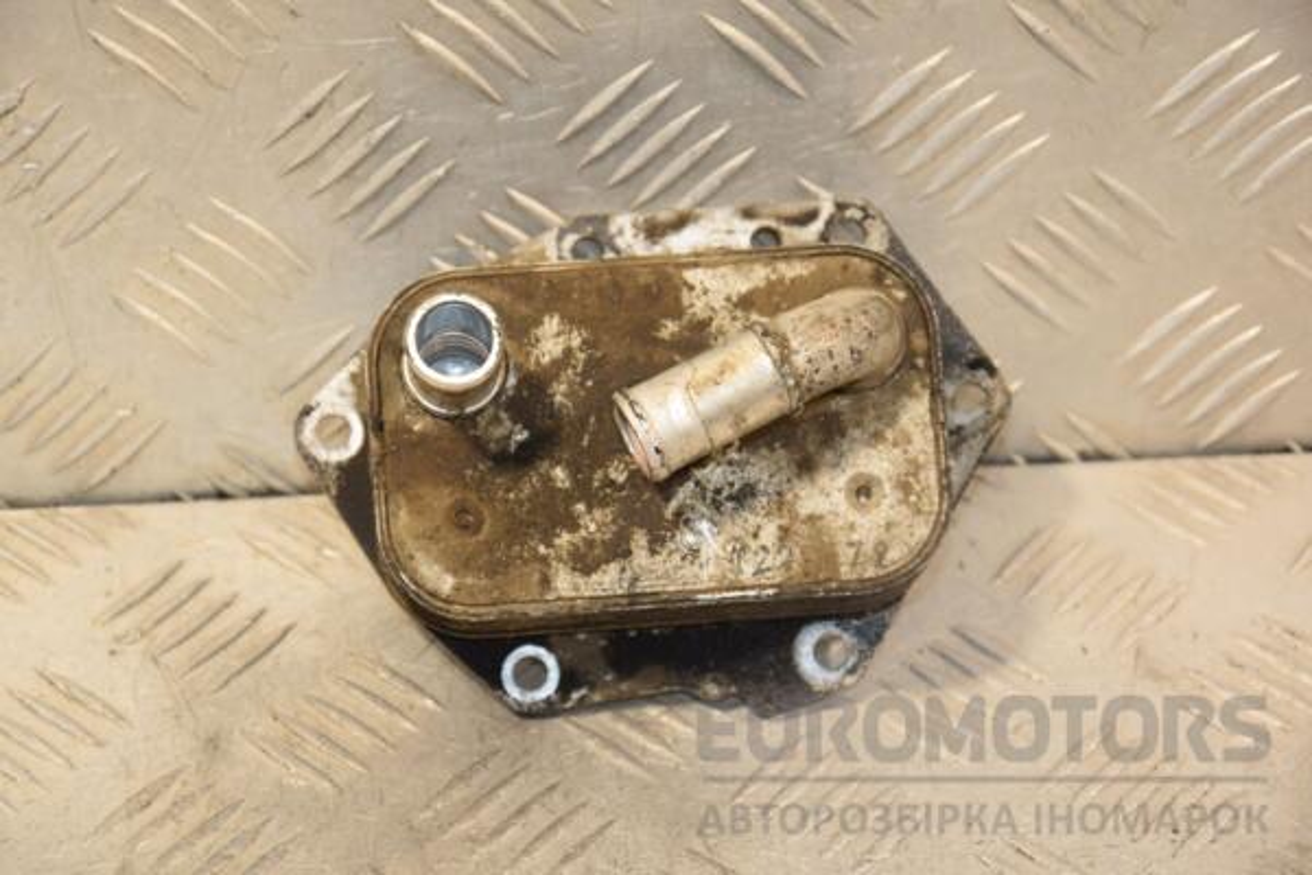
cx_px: 656
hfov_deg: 17.1
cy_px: 438
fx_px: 4373
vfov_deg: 11.4
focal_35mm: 120
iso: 800
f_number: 5.6
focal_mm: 80
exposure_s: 1/200
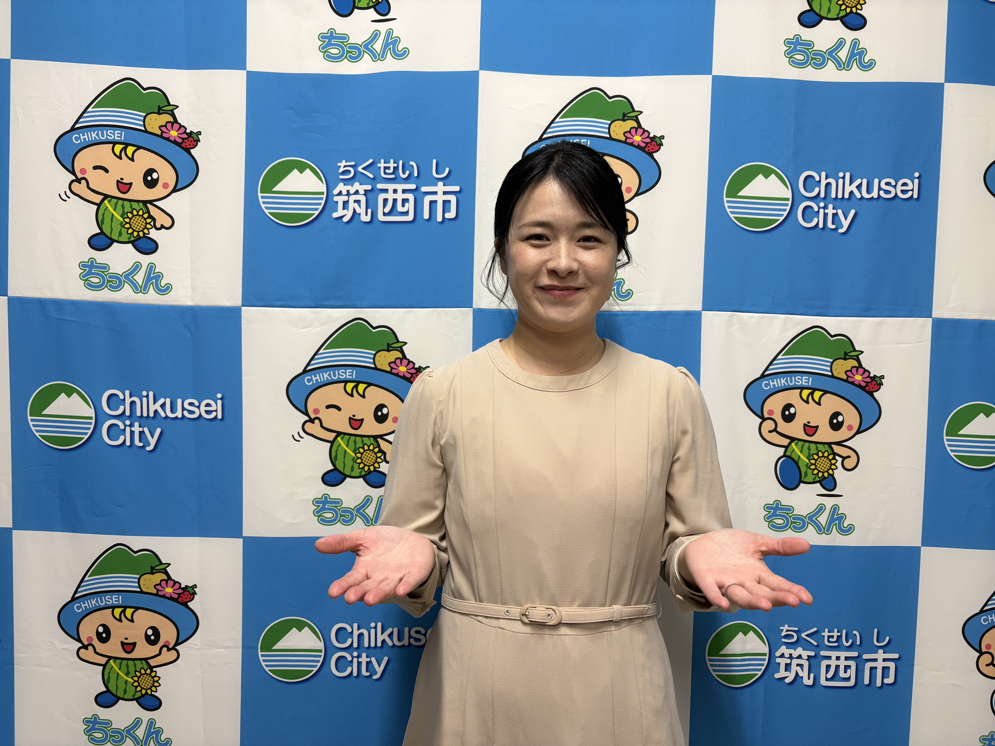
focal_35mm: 26
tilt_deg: -3.0
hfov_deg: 67.3
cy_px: 373
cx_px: 498
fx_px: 747
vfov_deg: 53.1
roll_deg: -2.0
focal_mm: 5.96
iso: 100
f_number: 1.6
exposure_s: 1/100
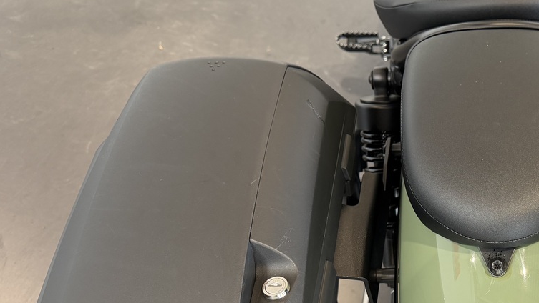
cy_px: 224
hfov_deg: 37.9
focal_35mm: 50
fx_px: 715
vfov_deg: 23.7
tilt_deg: -51.4
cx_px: 508
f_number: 1.78
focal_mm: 6.76
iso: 160
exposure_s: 1/121
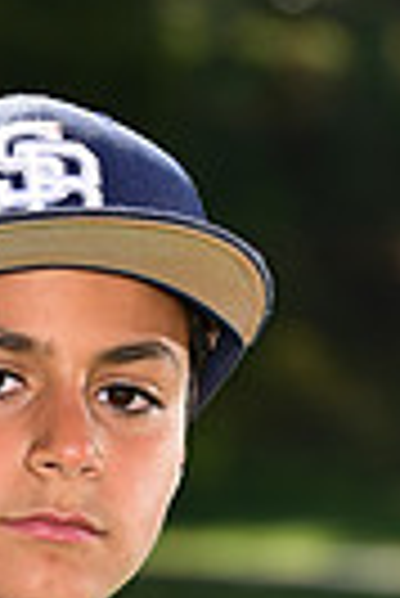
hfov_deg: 2.3
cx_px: 20
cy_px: 881
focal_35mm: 590
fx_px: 9807
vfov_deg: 3.5
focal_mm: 135
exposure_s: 1/250
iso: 100
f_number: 5.6
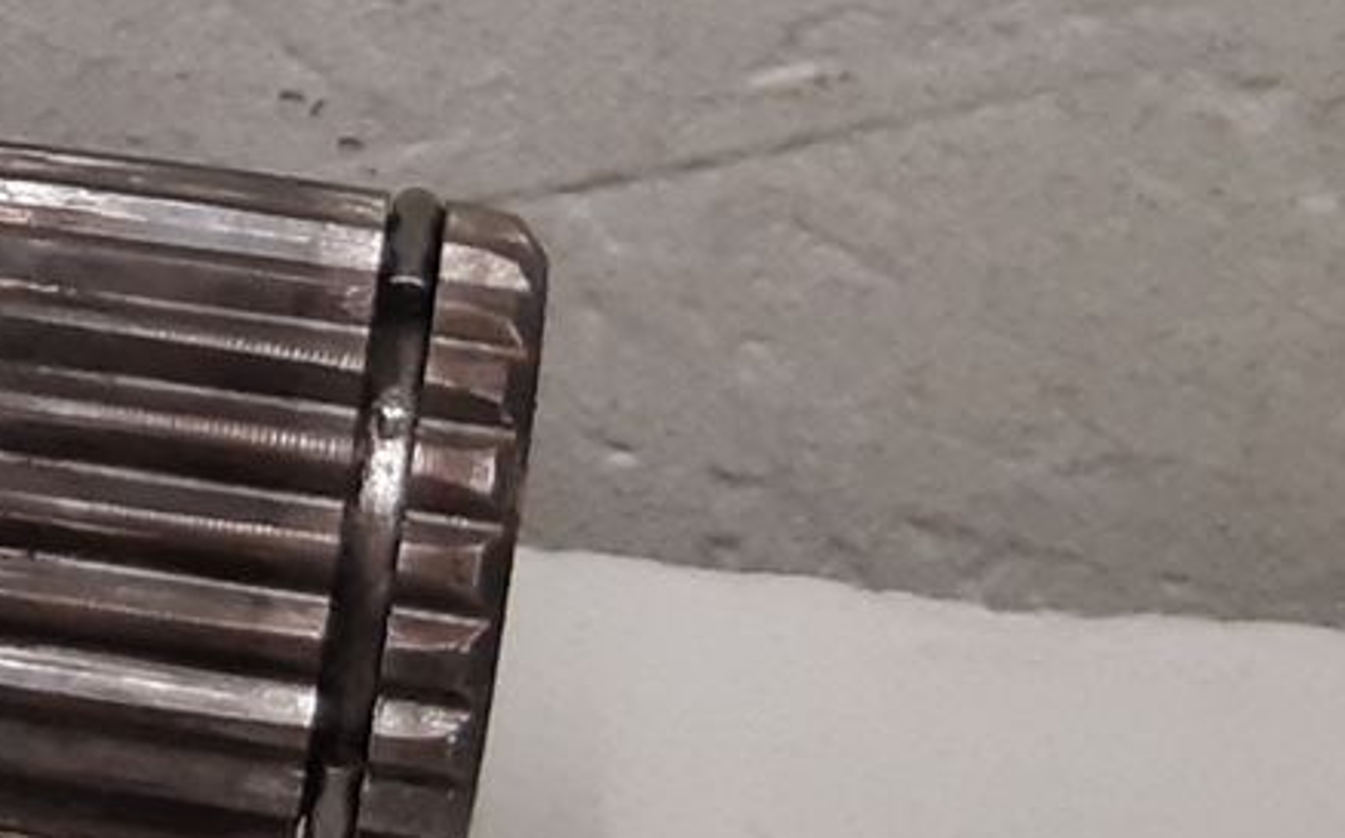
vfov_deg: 10.1
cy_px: 316
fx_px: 4725
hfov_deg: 13.4
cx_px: -1495
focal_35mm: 129
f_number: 1.7
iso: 160
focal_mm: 3.93
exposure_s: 1/50
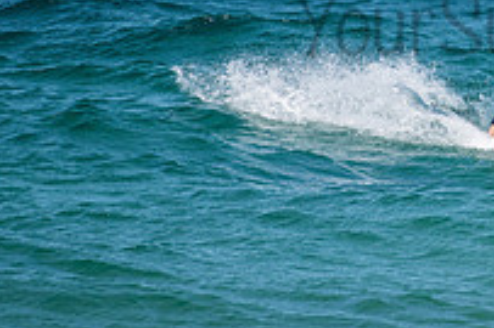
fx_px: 19606
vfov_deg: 1.0
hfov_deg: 1.4
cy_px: -1
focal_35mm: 1430
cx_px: 548
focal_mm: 500
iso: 280
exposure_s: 1/2500
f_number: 5.6
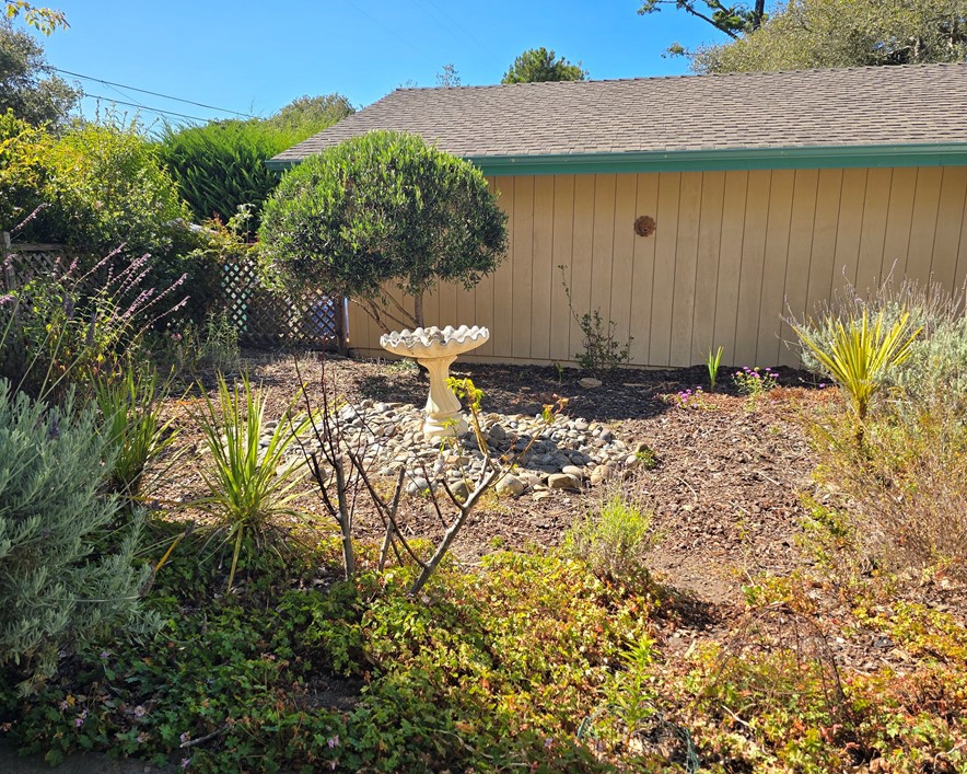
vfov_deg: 54.9
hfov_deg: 66.0
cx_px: 474
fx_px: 744
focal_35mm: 26
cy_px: 386
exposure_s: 1/428
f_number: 1.7
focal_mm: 6.3
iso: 12
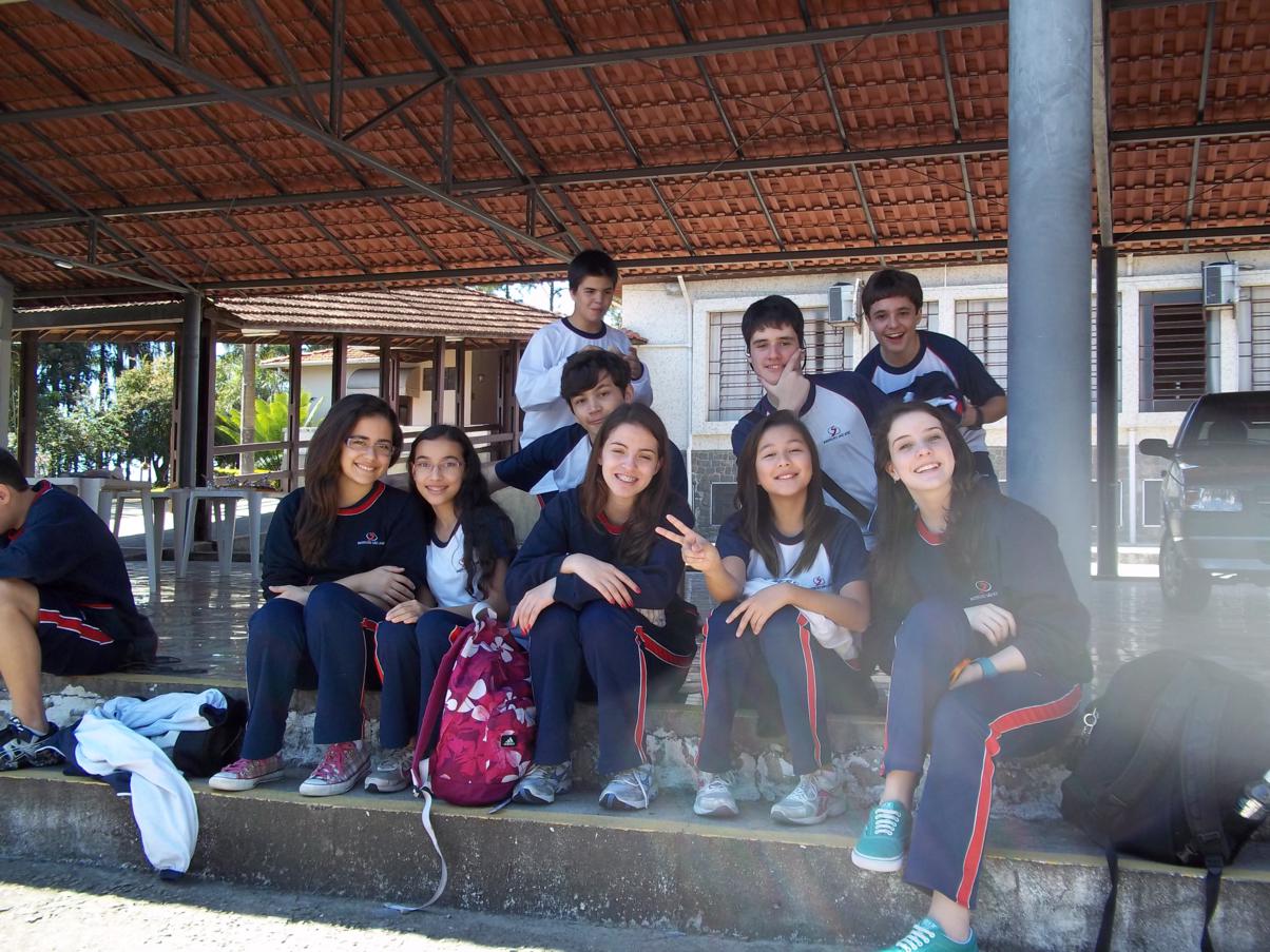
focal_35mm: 36
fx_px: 1321
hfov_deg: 51.4
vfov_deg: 39.7
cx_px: 635
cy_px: 476
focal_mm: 6.5
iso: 80
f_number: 3.1
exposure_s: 1/200
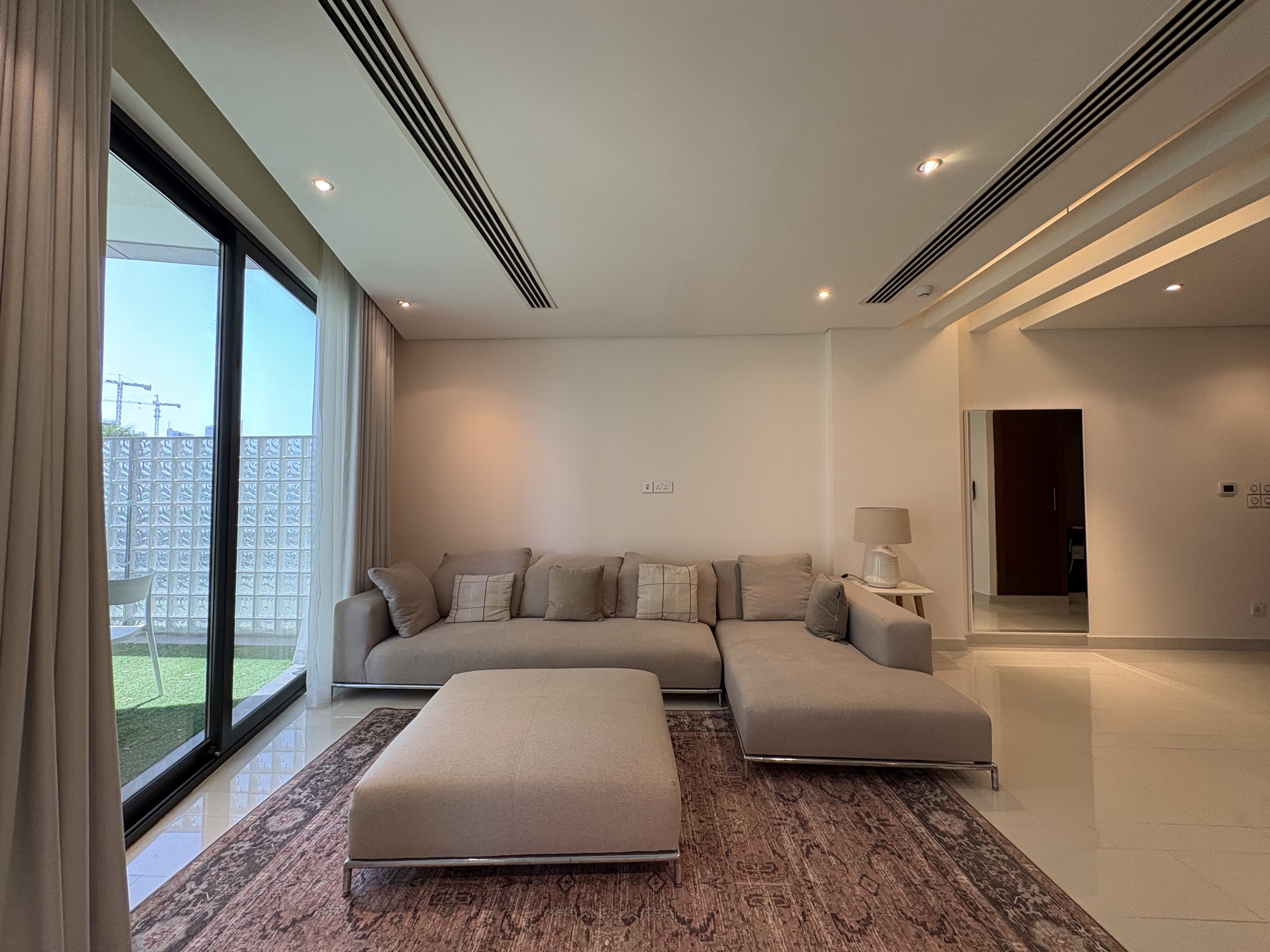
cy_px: 476
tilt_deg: +1.7
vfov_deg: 85.7
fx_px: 514
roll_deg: +0.8
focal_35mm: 14
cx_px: 635
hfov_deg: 102.1
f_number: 2.2
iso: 160
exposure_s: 1/100
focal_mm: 2.22
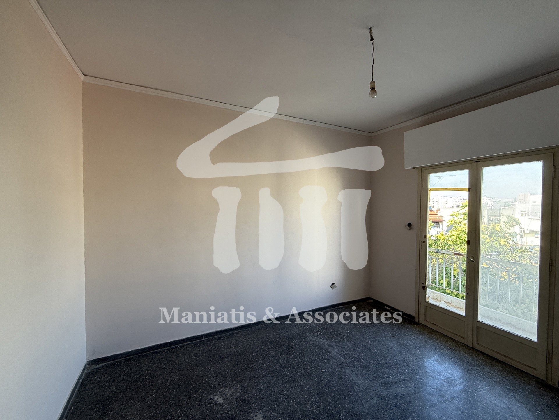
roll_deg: -0.2
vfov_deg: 85.7
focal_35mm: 14
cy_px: 210
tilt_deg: +0.4
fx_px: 226
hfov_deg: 102.1
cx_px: 280
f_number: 2.2
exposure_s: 1/99
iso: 64
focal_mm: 2.22
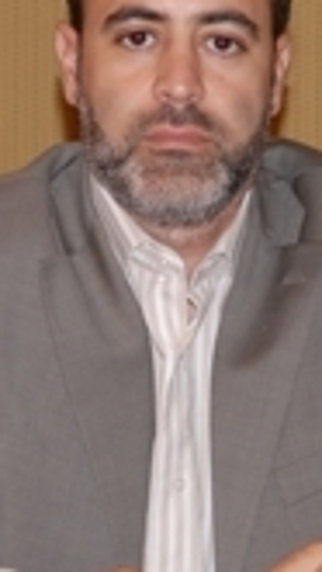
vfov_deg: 10.1
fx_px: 3228
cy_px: 295
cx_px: 201
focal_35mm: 213
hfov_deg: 5.7
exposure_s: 1/60
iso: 500
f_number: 4.5
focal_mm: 50
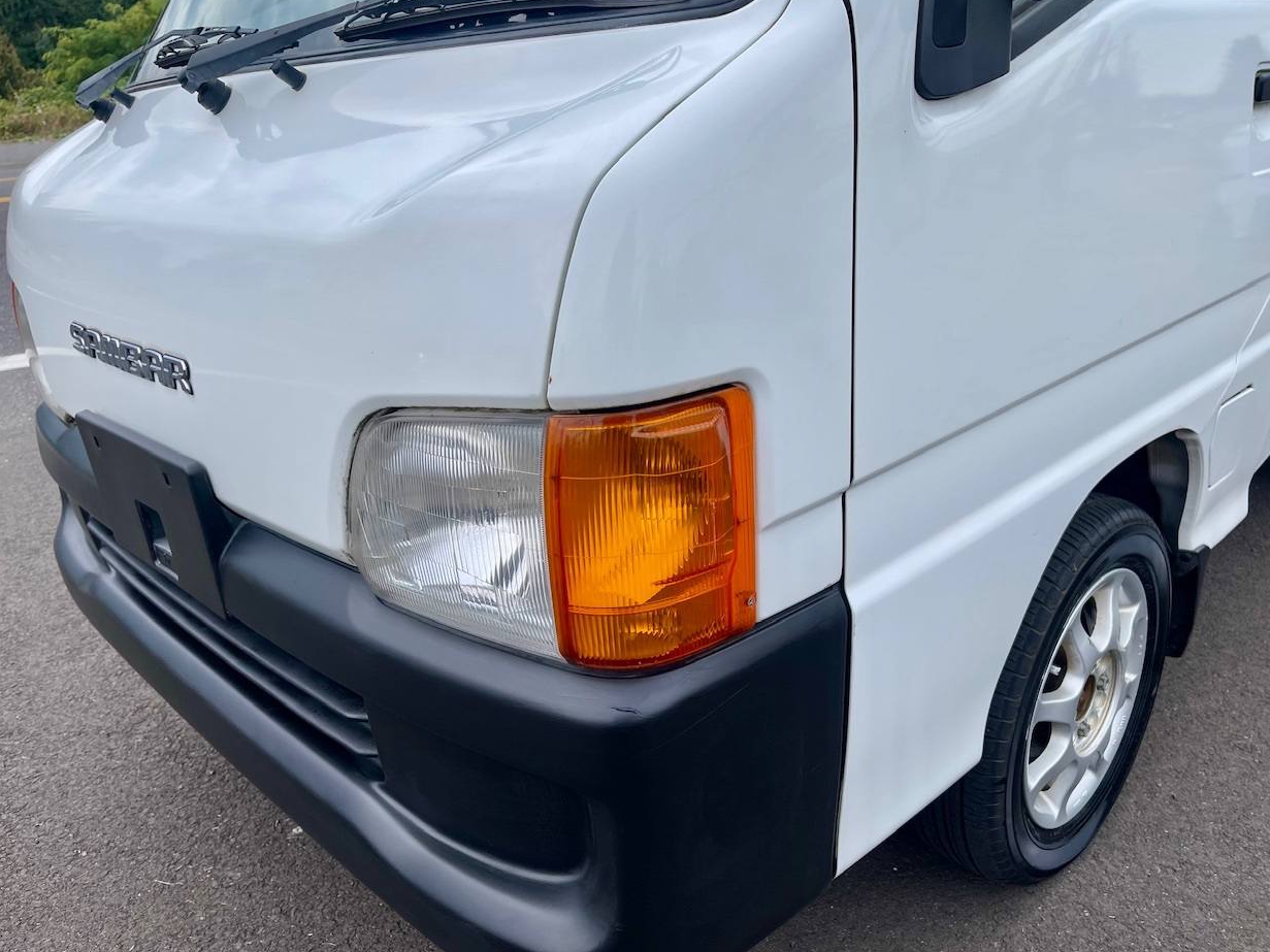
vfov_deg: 53.0
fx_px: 954
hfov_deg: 67.3
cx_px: 659
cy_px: 491
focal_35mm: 26
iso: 32
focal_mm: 5.1
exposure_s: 1/1098
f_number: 1.6
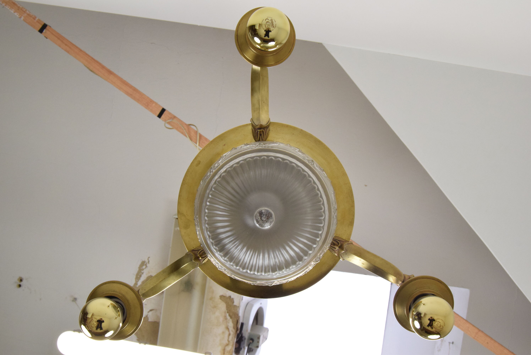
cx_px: 266
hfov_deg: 46.4
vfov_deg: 31.9
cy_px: 178
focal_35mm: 42
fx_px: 620
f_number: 11
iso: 1600
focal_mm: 28
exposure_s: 1/100
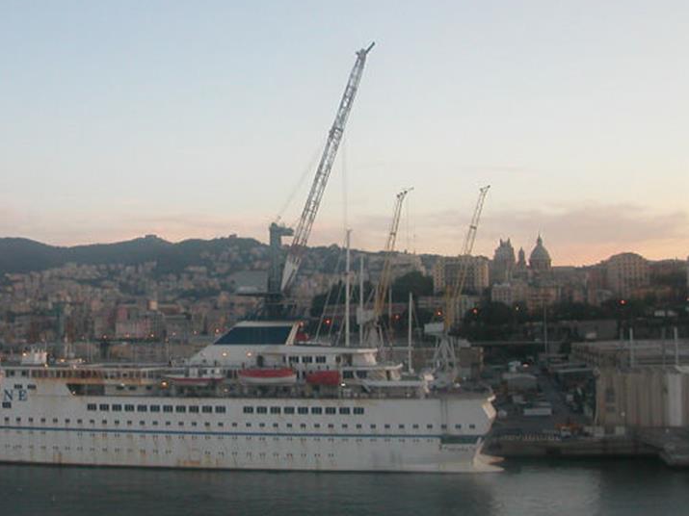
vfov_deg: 27.5
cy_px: 254
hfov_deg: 35.8
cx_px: 230
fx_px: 1055
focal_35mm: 53
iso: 100
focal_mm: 5.6
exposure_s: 1/142
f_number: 2.7
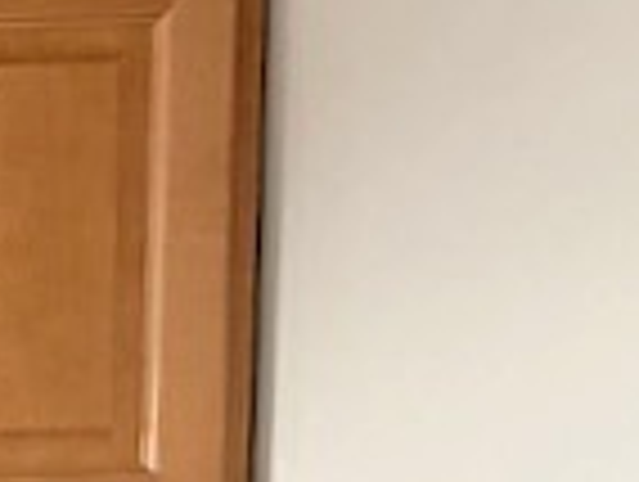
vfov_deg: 7.4
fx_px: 3384
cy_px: 1320
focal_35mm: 183
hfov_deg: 8.5
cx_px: -1449
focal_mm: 4.25
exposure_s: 1/60
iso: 125
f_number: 1.8
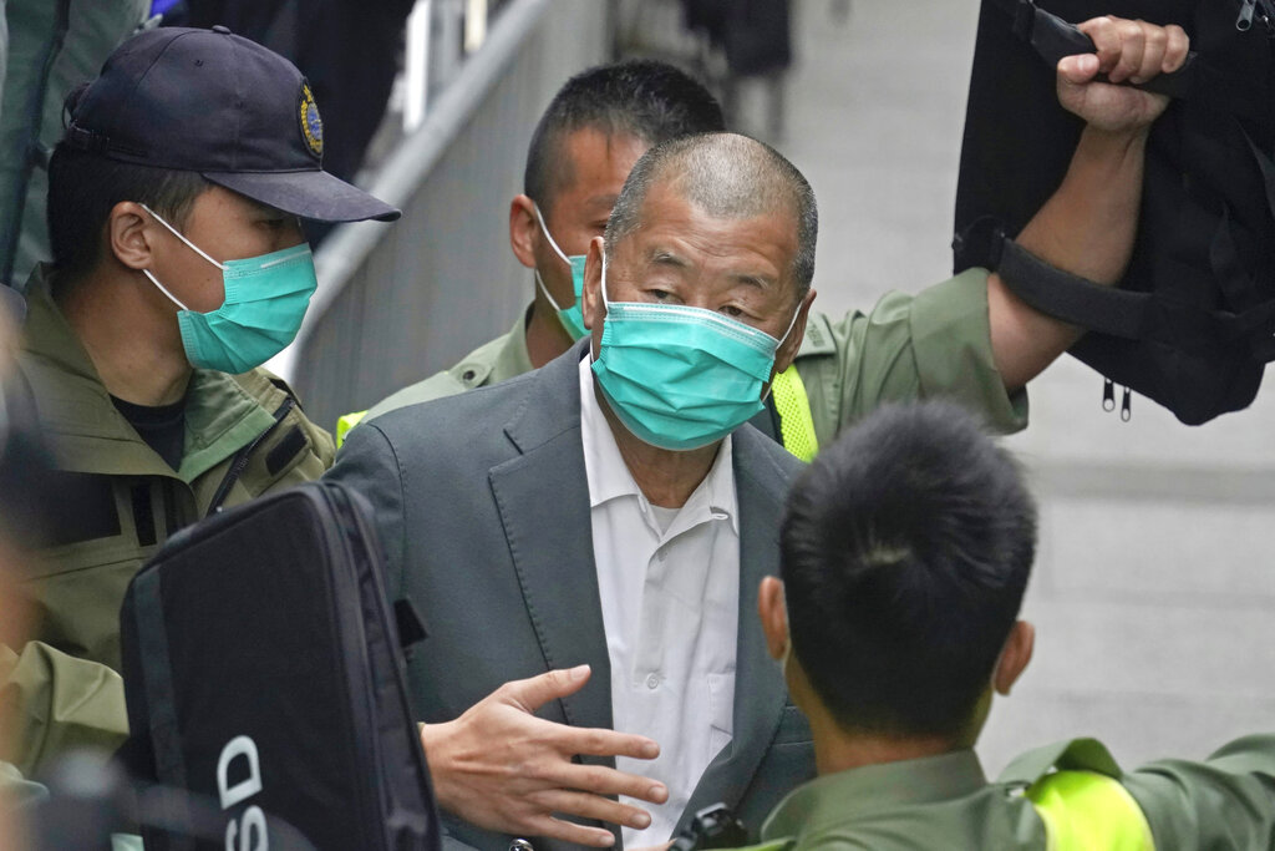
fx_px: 8678
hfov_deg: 8.4
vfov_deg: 5.6
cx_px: 638
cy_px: 426
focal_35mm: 245
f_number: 7.1
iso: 3200
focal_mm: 245
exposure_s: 1/1000
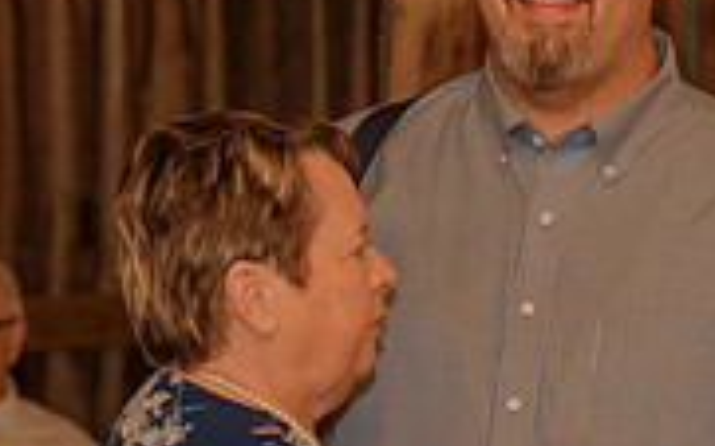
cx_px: 478
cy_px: 260
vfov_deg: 5.7
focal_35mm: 229
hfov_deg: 9.2
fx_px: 4461
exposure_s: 1/200
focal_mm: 70
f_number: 4
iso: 320
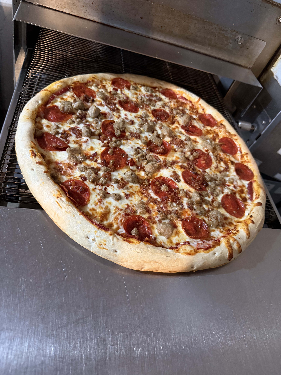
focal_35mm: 24
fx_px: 260
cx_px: 140
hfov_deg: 56.8
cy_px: 188
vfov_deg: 71.6
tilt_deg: -48.2
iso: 800
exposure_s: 1/40
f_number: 1.78
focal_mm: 6.76
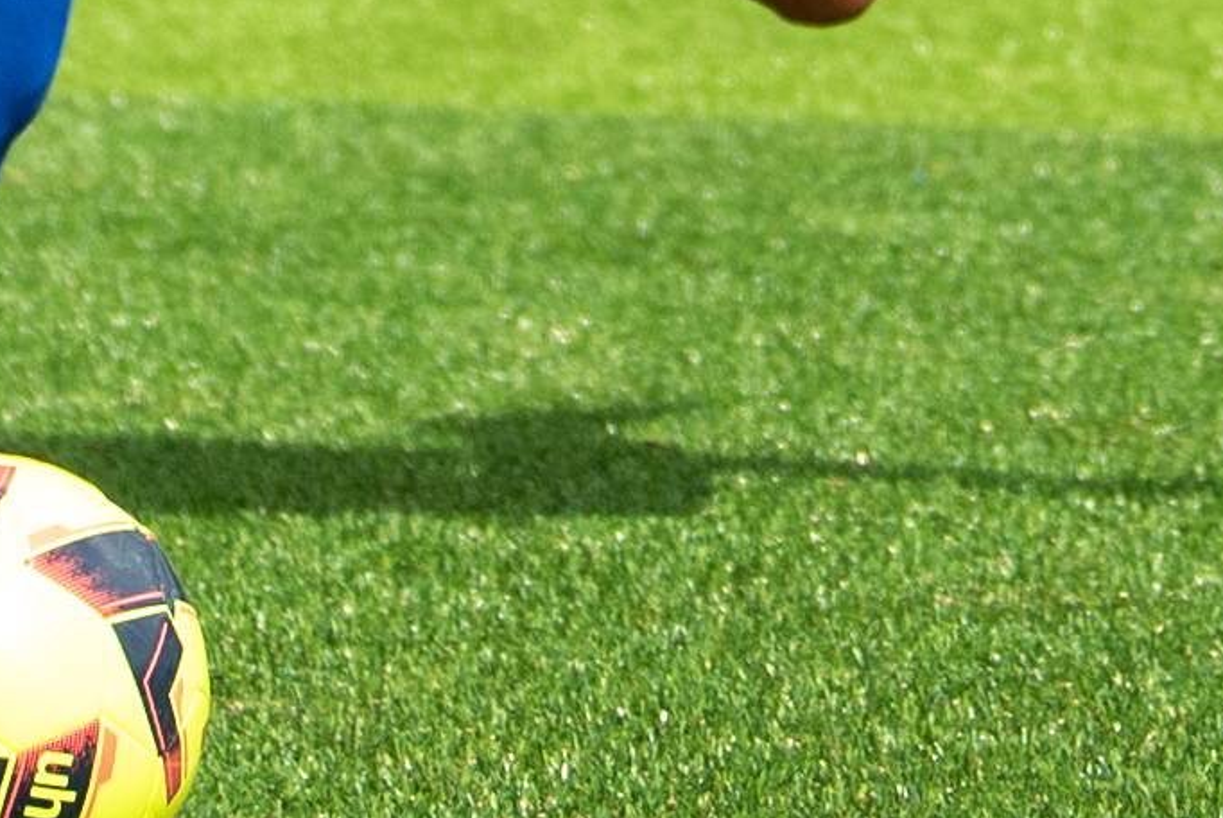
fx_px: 20978
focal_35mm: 617
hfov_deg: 3.3
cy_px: -1628
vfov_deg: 2.2
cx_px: 343
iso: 180
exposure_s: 1/4000
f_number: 2.8
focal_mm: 70
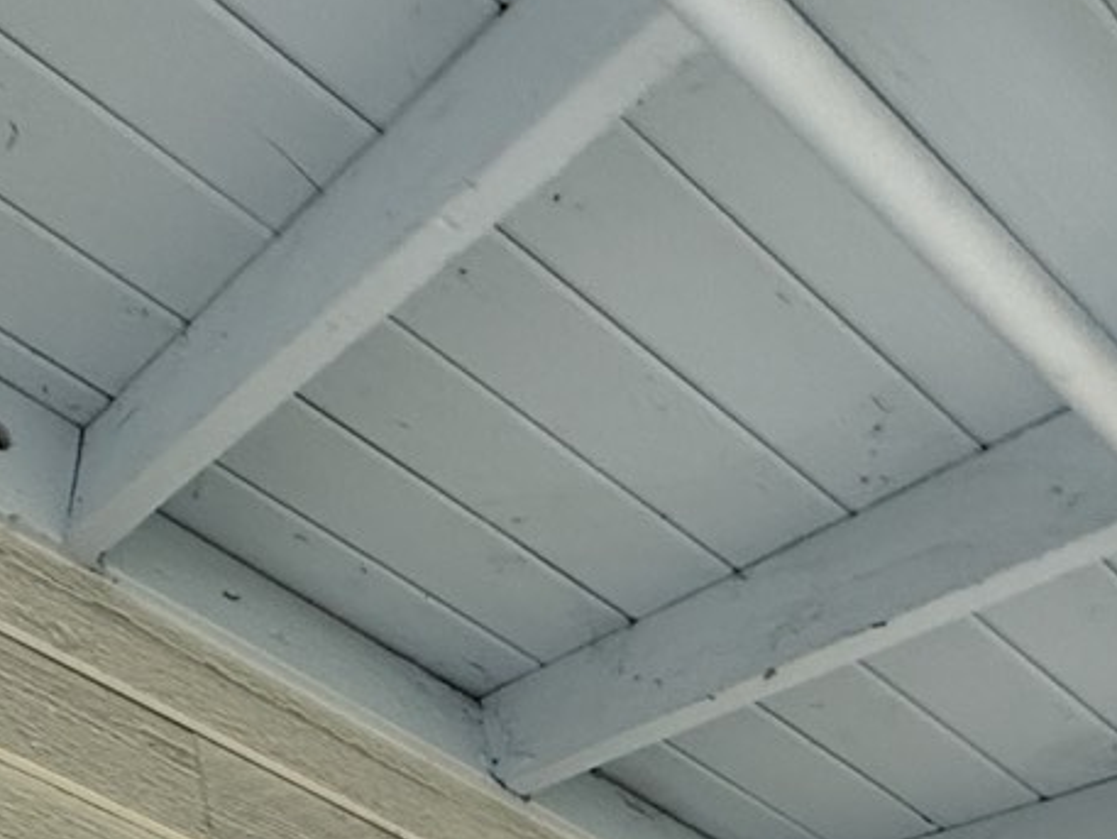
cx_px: 110
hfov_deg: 36.5
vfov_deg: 23.9
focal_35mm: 49
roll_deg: +2.9
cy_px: 1233
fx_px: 1582
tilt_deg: +28.5
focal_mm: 2.22
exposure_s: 1/99
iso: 250
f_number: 2.2
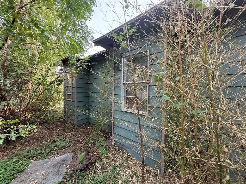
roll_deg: +0.3
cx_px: 123
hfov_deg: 102.1
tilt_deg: +1.7
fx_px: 99
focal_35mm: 14
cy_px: 92
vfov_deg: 85.7
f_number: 2.2
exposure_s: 1/99
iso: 64
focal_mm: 2.22
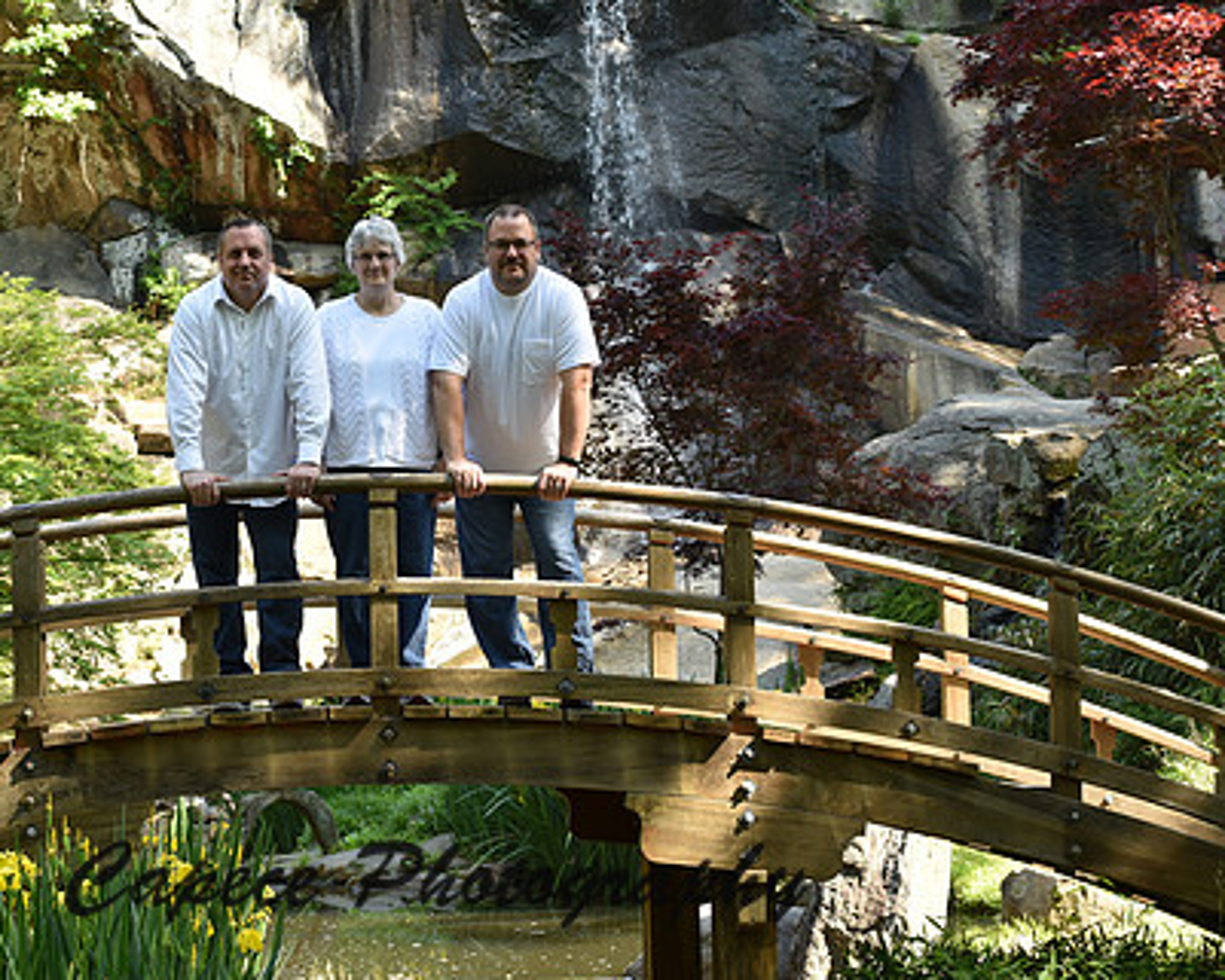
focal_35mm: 95
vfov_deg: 16.2
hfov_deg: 20.1
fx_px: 3445
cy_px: 405
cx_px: 394
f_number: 8
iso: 800
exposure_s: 1/200
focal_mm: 70
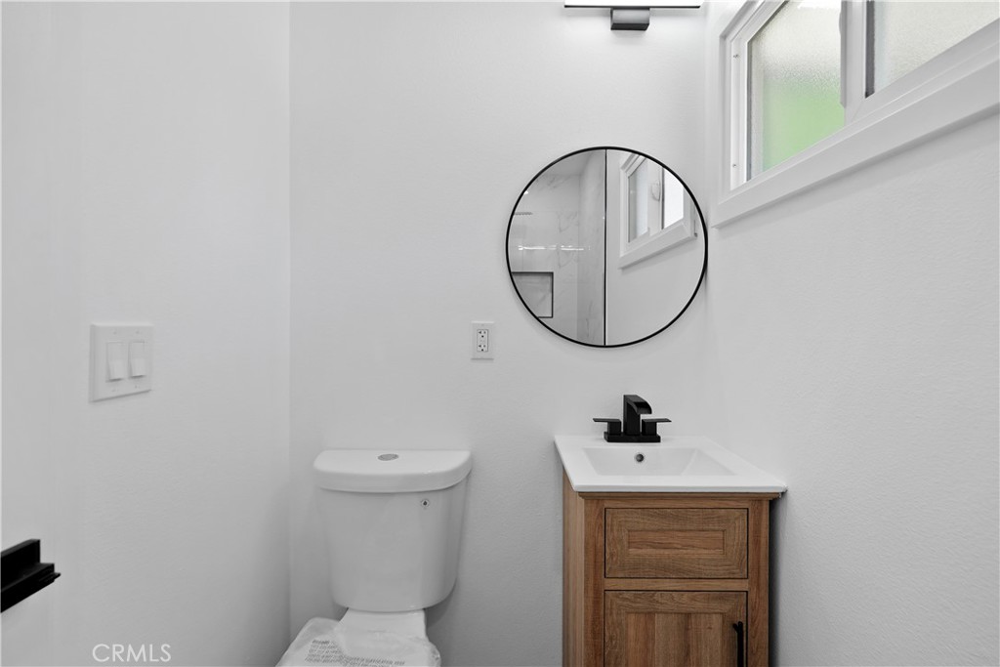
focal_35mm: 16
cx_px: 500
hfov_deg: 96.7
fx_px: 444
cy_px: 334
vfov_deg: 73.8
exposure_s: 1/15
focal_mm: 16
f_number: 4
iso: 200
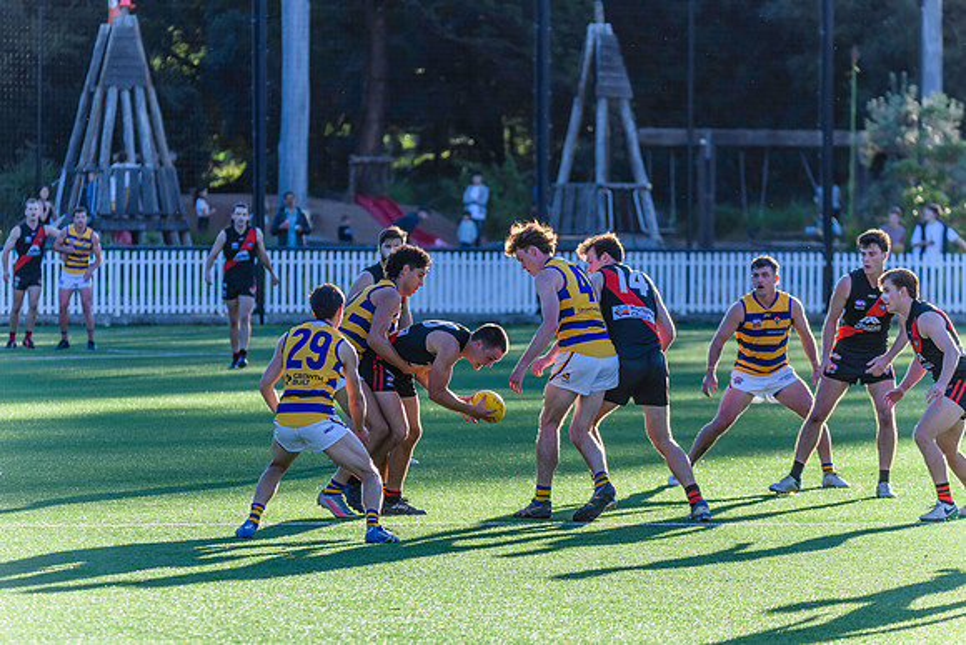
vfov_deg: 5.0
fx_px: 7343
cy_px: 322
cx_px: 483
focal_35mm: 274
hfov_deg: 7.5
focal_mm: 260
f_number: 5.6
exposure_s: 1/1600
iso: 800
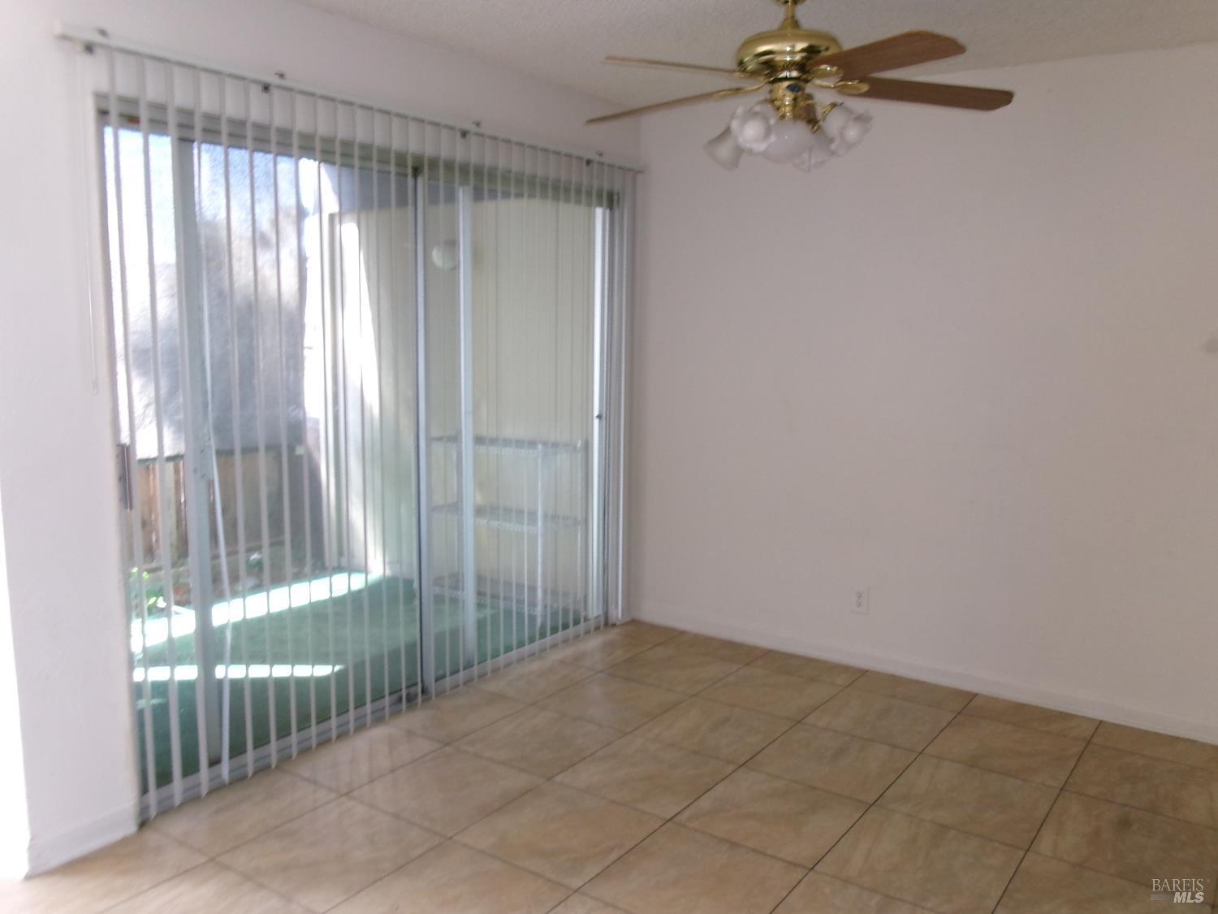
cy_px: 457
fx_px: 985
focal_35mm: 28
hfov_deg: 63.4
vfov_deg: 49.7
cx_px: 609
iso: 242
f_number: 3.9
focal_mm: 5.1
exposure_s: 1/34
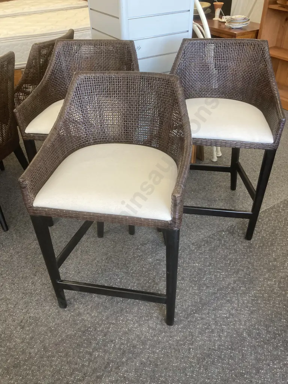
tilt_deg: -39.3
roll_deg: +2.6
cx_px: 144
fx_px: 311
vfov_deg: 63.4
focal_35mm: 28
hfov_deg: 49.7
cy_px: 192
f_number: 1.8
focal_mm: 3.99
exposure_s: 1/100
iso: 80
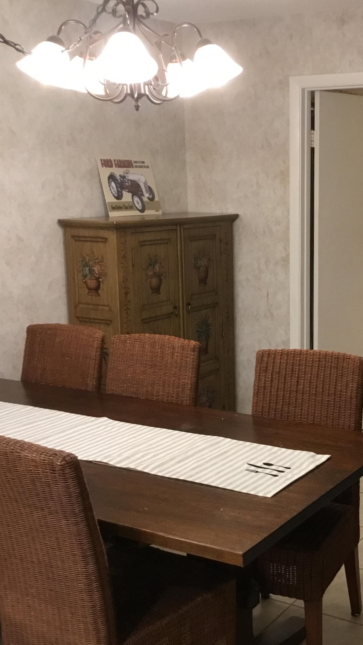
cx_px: 335
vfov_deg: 44.6
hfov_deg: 25.1
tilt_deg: -9.5
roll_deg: -0.6
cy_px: 319
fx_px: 787
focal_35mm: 46
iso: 125
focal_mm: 3.3
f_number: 2.4
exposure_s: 1/30
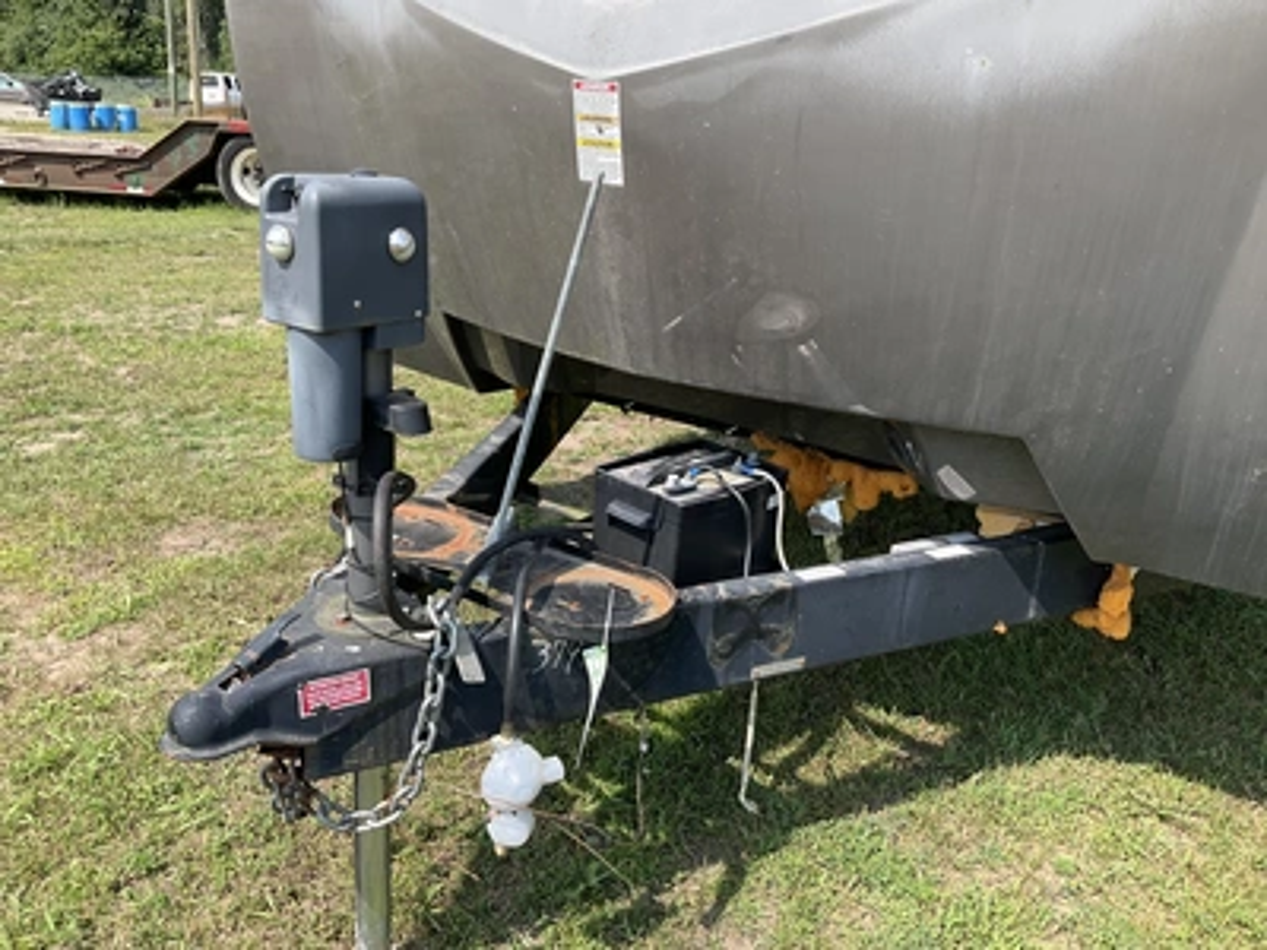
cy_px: 475
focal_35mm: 29
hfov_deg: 61.7
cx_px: 634
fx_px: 1061
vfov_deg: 48.2
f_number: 1.8
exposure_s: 1/770
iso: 25
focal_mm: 3
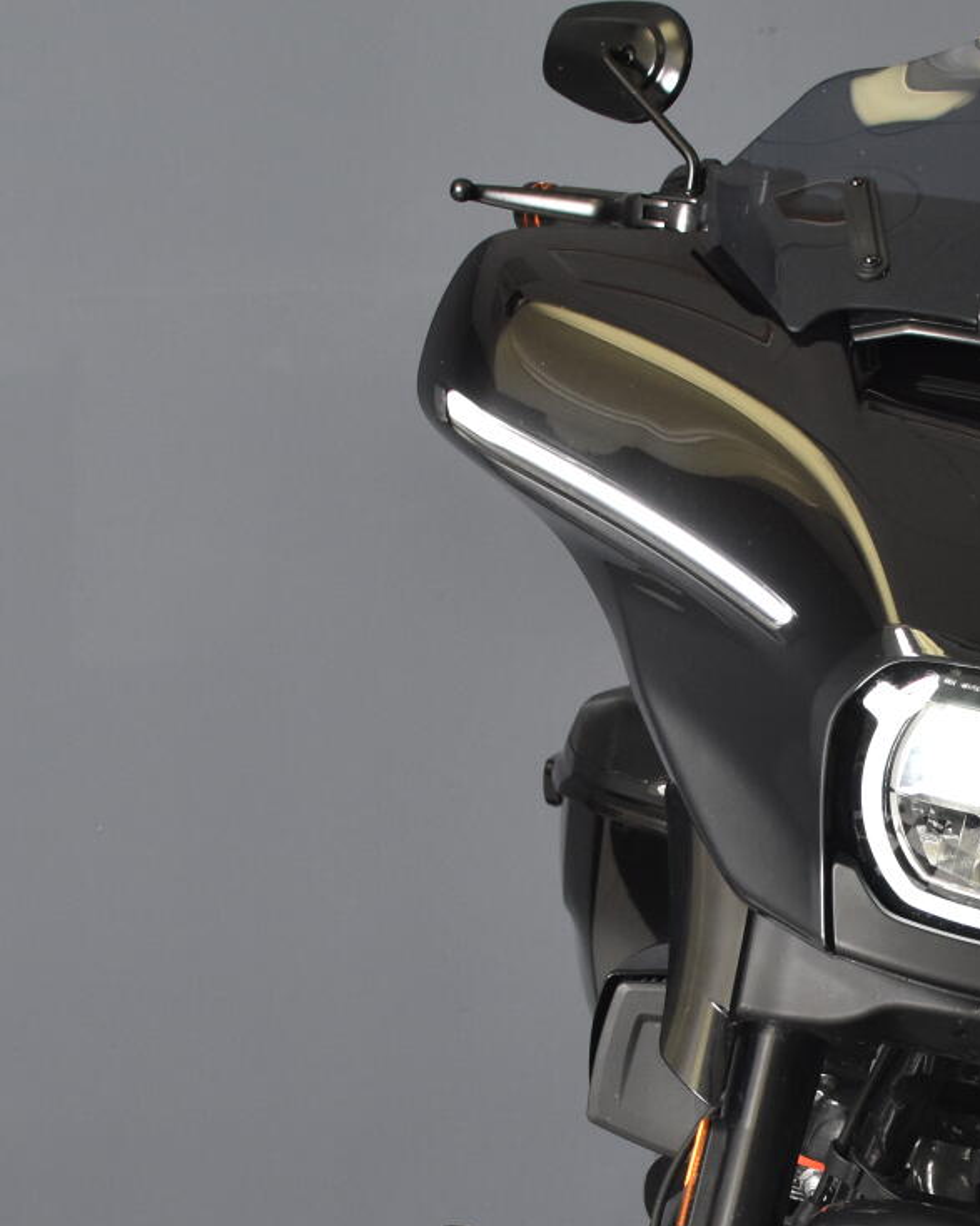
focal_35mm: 134
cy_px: 1073
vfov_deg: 14.2
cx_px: 895
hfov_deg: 11.4
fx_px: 4869
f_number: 4.5
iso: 800
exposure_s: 1/160
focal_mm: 35
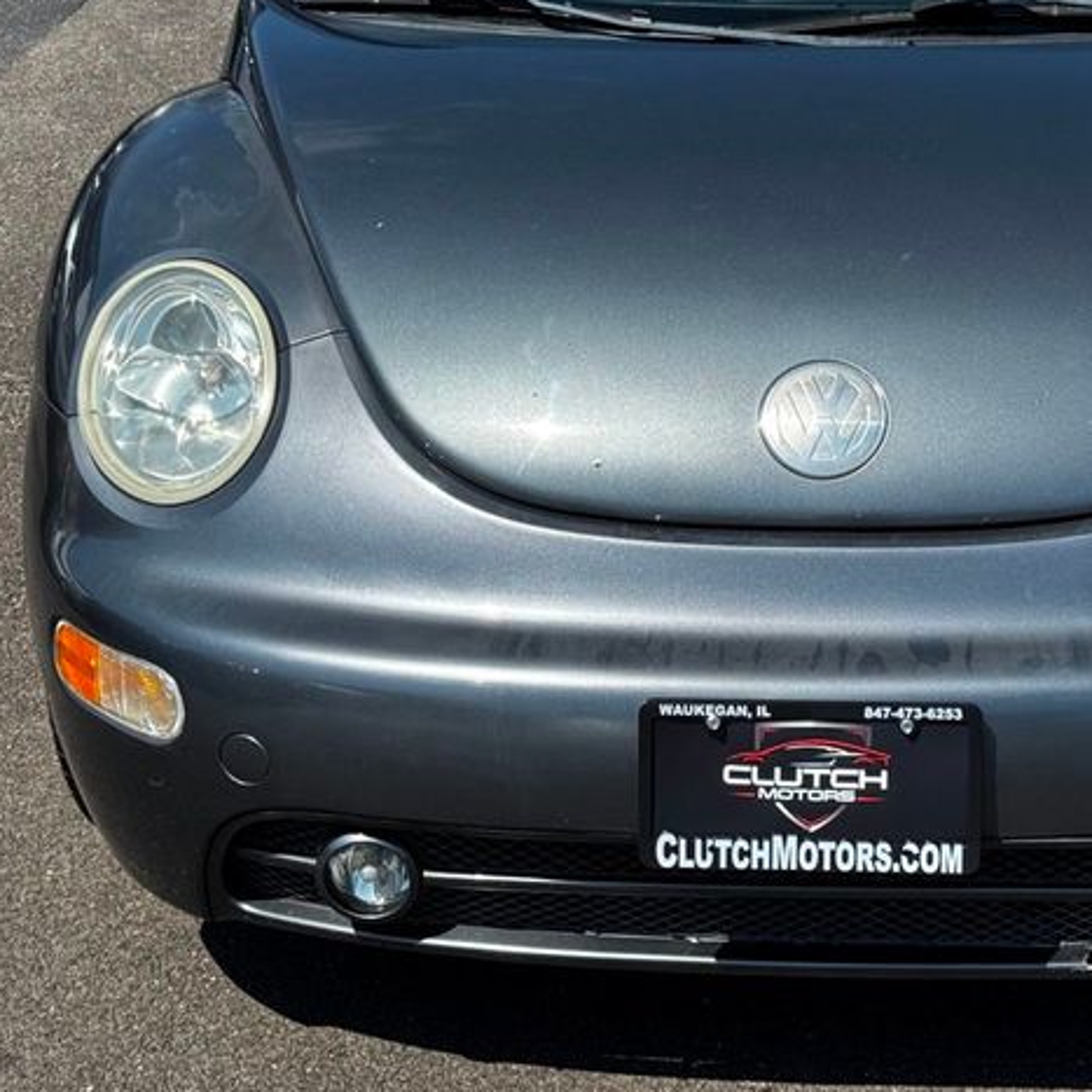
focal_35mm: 93
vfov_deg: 18.6
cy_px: 325
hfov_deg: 18.5
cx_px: 849
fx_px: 3319
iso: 64
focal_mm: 6.76
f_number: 1.78
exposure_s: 1/4049
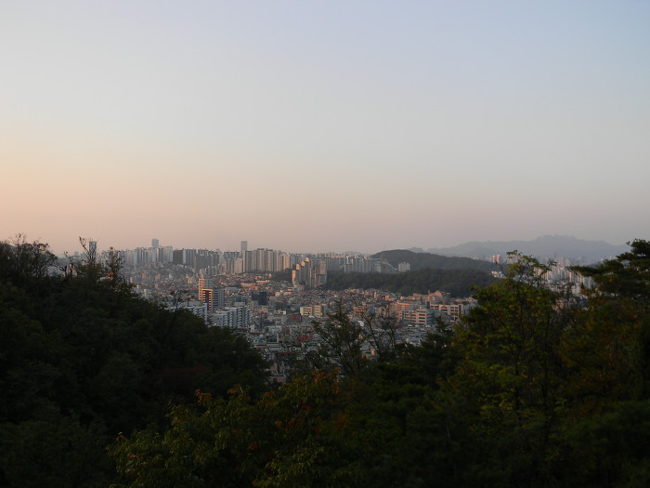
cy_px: 244
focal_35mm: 36
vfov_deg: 39.7
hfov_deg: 51.4
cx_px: 325
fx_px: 676
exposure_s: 1/120
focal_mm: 6.4
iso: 80
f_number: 3.7
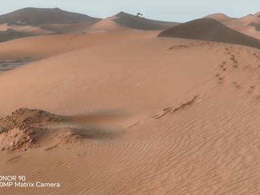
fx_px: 991
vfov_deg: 11.2
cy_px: 68
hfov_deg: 14.9
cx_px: 140
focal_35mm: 132
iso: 100
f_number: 1.9
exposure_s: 1/100
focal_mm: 6.12
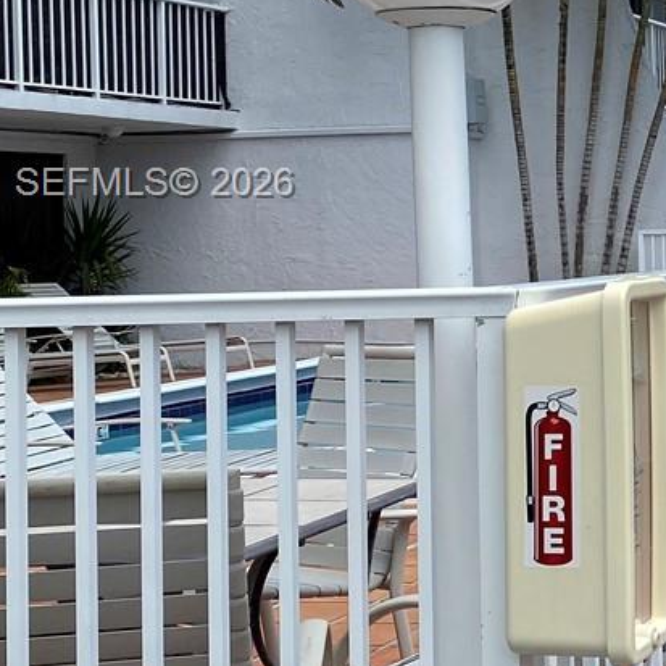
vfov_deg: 19.4
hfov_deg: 17.1
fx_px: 1937
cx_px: 1082
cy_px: 185
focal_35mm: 89
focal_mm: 4.25
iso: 32
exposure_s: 1/3205
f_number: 1.8
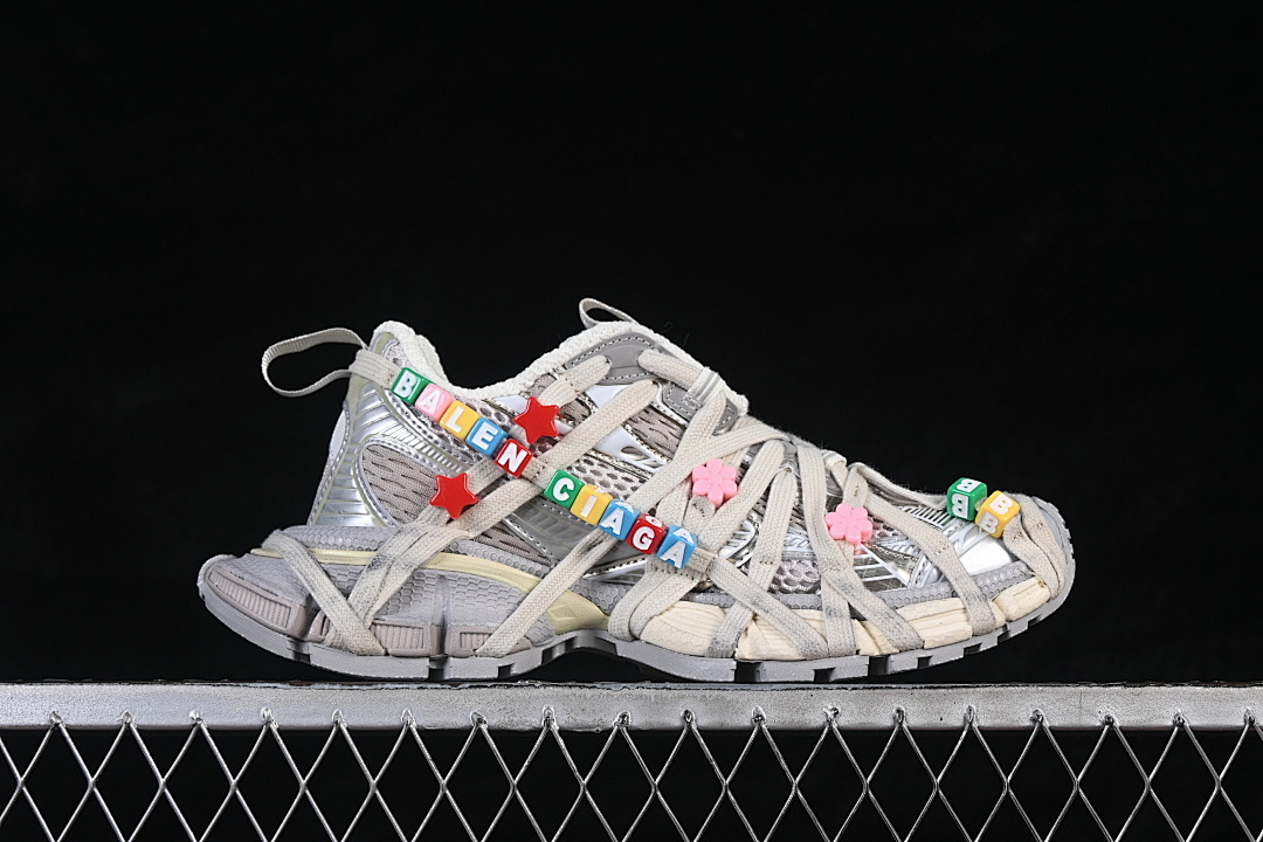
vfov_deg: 18.2
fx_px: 2631
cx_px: 632
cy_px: 421
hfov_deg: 27.0
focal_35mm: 75
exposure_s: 1/80
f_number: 8
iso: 160
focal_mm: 50
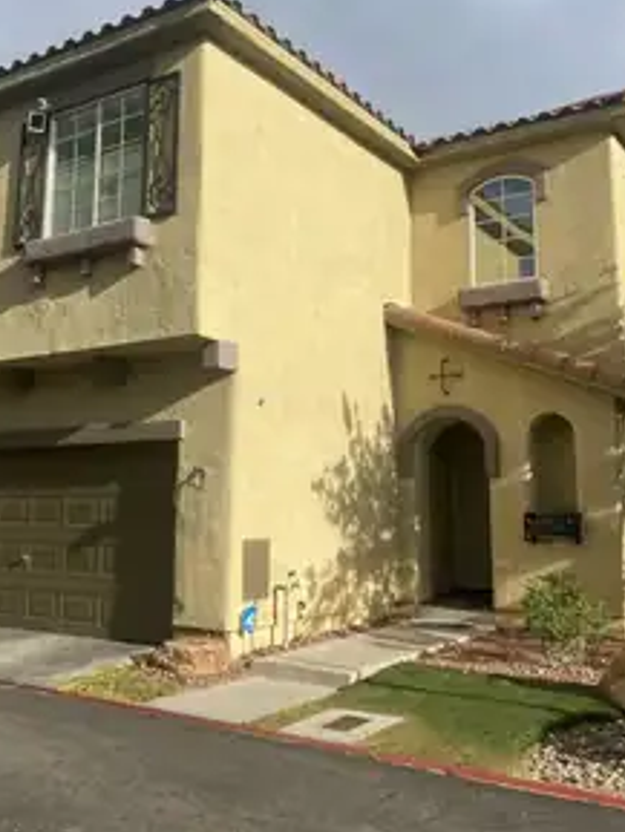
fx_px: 866
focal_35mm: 36
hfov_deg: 39.7
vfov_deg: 51.2
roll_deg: -1.0
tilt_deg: +10.4
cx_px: 317
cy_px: 363
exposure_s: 1/3610
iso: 32
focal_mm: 4.25
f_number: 1.8
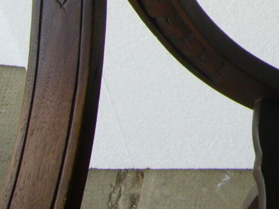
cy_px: -122
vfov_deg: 12.5
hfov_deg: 16.2
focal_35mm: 111
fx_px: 894
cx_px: 420
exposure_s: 1/60
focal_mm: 5.8
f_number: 2.8
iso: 80
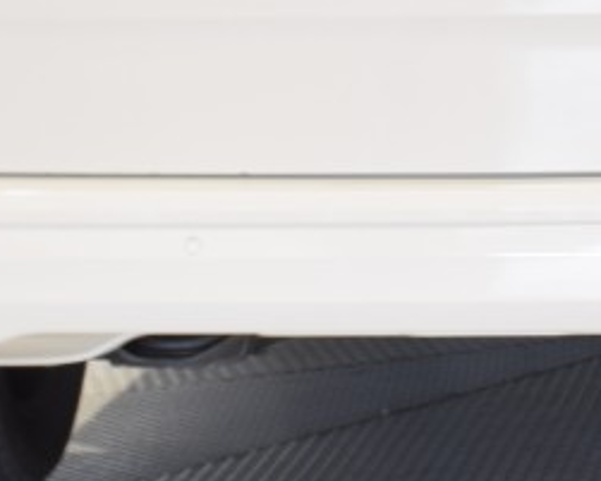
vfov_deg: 5.9
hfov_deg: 7.4
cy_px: -194
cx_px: 692
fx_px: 4641
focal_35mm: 261
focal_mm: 31
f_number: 14
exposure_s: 1/2
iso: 100
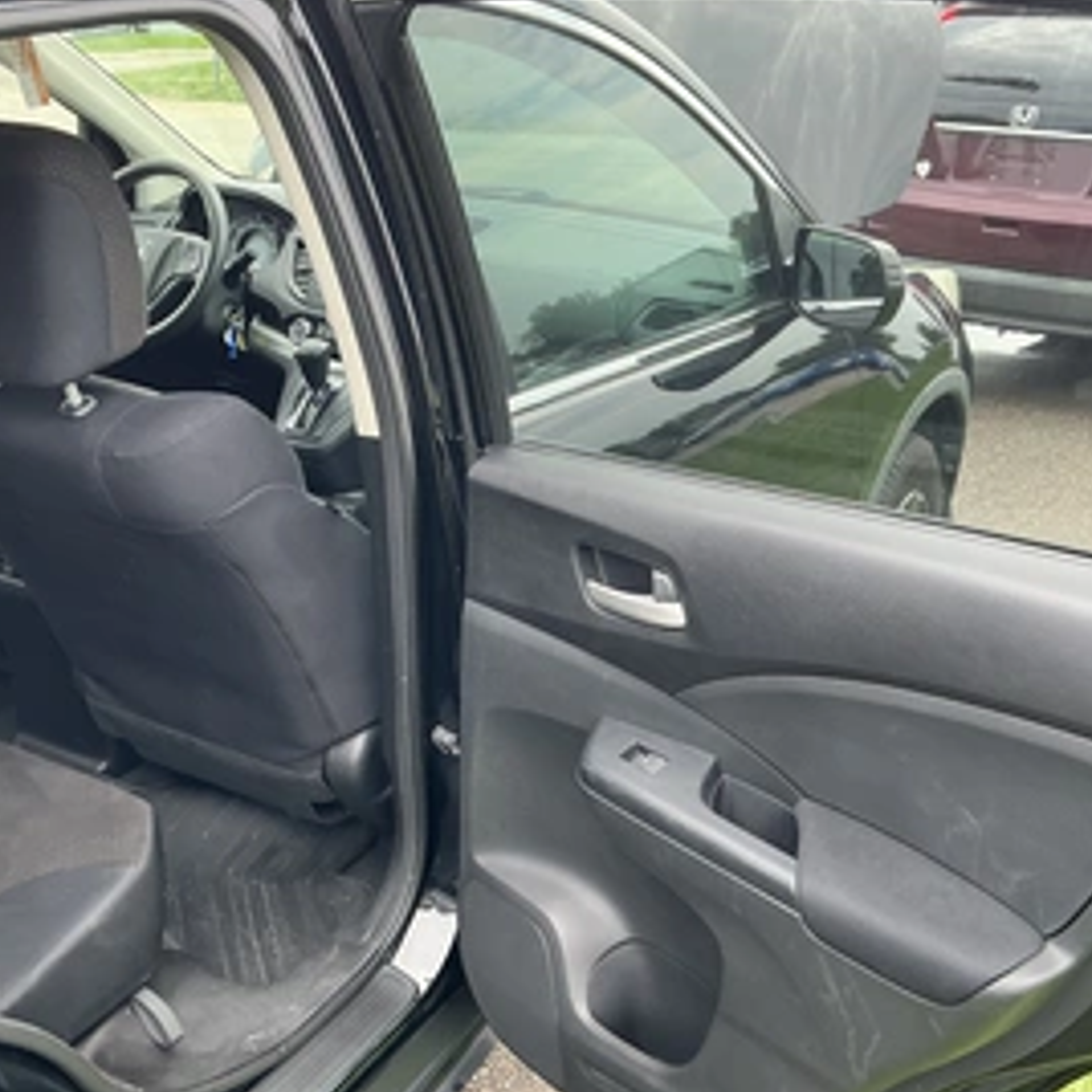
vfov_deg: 44.9
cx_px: 505
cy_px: 599
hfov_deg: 44.9
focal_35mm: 37
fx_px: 1321
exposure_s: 1/122
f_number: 1.8
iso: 32
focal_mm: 3
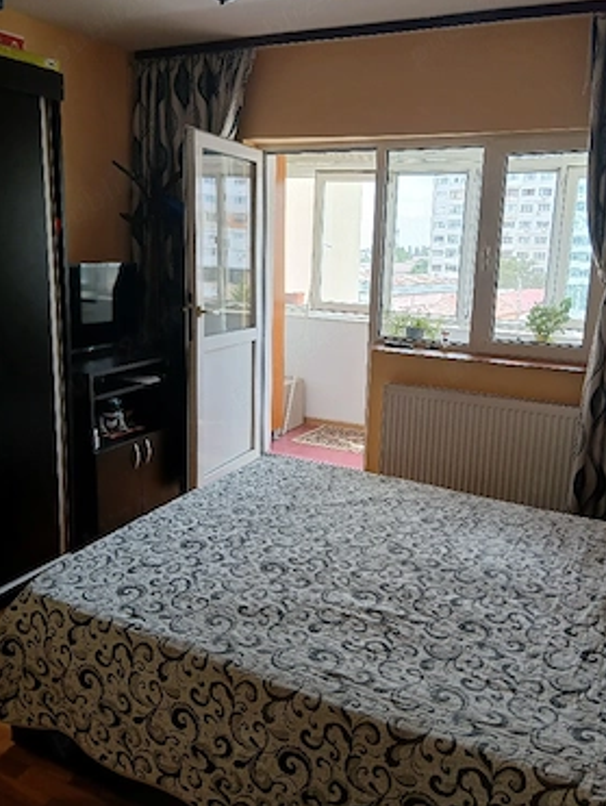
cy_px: 376
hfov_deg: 49.8
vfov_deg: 63.3
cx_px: 321
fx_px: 652
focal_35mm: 28
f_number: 1.8
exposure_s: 1/50.3
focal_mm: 3.98
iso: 40
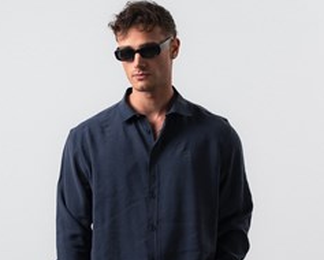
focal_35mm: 166
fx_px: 1593
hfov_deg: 11.6
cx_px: 133
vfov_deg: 9.3
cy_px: 246
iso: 100
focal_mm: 70
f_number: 10
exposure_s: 1/125
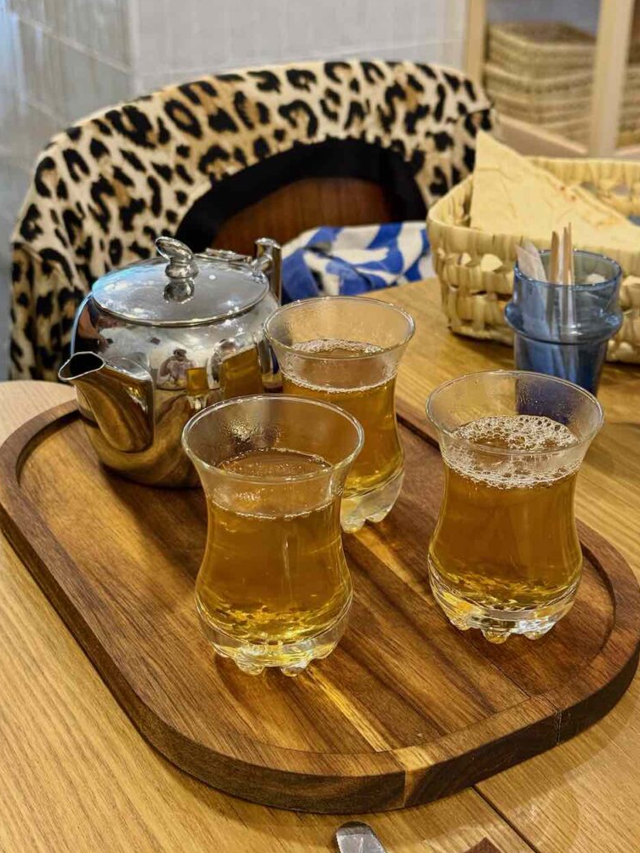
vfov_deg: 38.9
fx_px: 1208
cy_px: 420
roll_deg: -0.7
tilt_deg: -27.0
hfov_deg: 29.7
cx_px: 317
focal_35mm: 49
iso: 250
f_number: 1.78
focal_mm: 6.76
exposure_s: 1/60
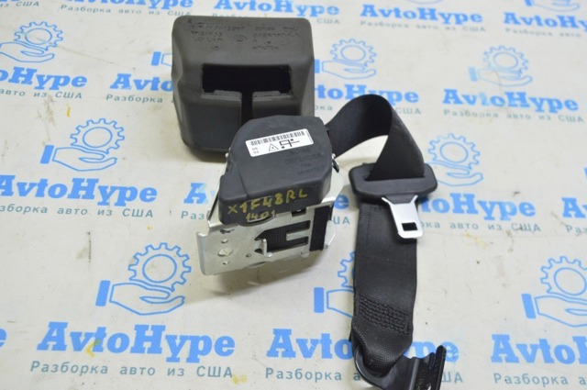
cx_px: 294
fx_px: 660
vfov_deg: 32.9
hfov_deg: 48.0
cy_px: 195
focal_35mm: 40
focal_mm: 27
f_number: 5.6
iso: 400
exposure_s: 1/20
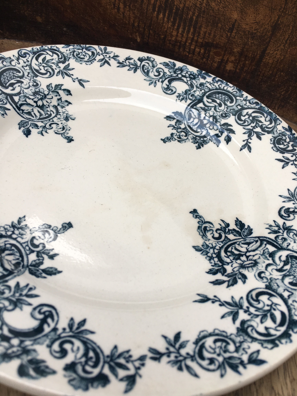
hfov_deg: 48.2
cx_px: 148
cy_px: 198
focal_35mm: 29
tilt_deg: -47.3
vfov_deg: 61.7
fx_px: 332
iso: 25
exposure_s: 1/50
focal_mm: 4.15
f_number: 2.2
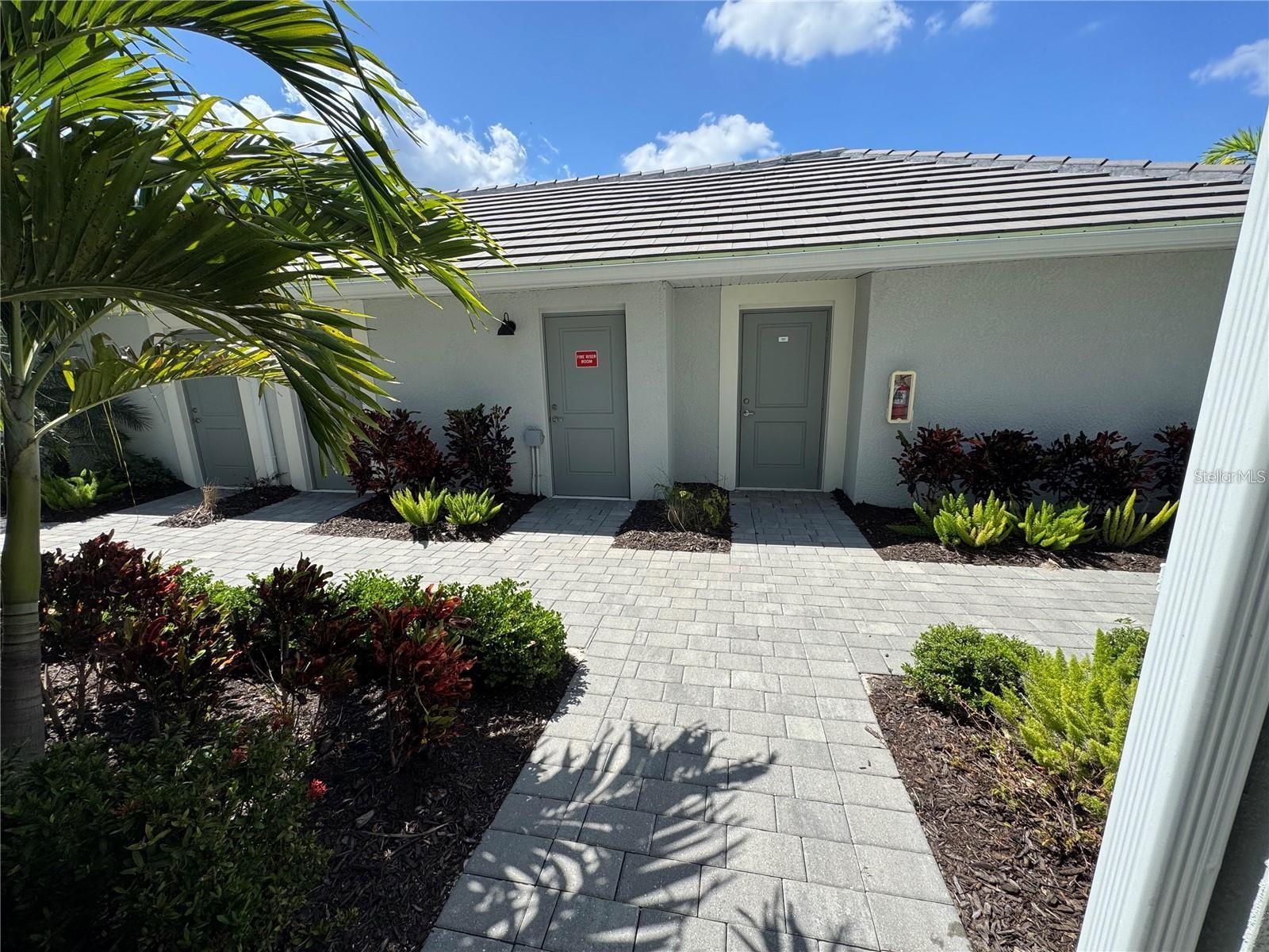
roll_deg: +1.9
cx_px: 634
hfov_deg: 102.1
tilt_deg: -13.5
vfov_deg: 85.7
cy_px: 476
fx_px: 513
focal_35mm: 14
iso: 50
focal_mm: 2.22
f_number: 2.2
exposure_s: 1/1506
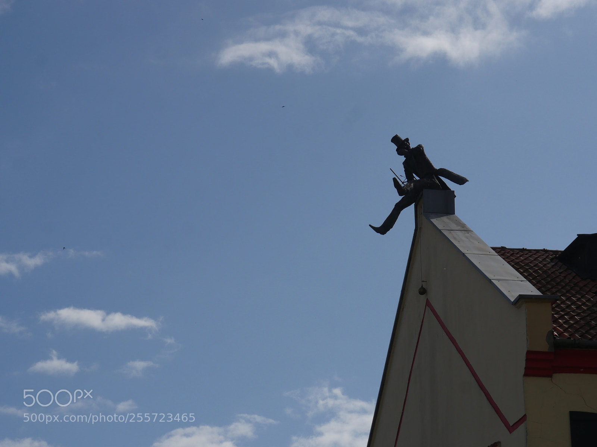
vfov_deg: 14.8
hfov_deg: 19.6
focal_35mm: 100
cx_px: 298
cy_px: 224
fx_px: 1725
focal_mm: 50
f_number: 11
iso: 200
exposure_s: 1/800
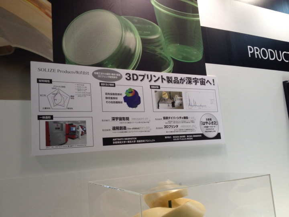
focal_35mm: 35
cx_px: 144
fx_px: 292
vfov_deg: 40.7
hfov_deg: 52.6
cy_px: 108
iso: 64
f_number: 2.4
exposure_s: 1/60
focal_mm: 4.28
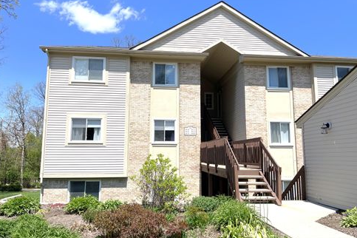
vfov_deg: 46.4
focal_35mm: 28
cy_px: 119
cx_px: 177
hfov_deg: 65.5
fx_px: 278
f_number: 1.5
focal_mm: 5.7
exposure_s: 1/5587
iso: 50
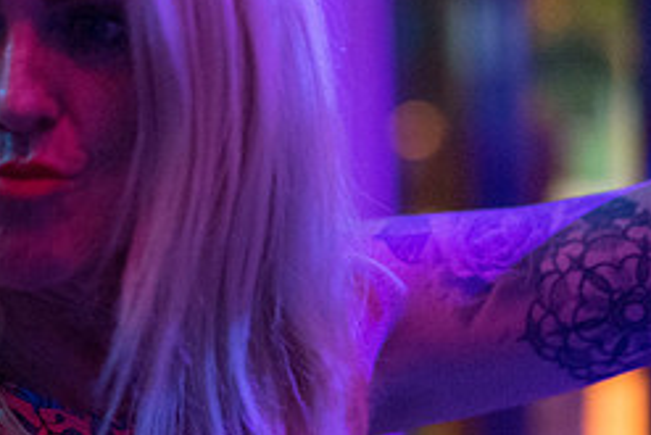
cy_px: 241
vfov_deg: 10.6
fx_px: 2334
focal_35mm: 129
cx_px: 100
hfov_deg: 15.7
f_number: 2
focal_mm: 55
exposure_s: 1/50
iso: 6400
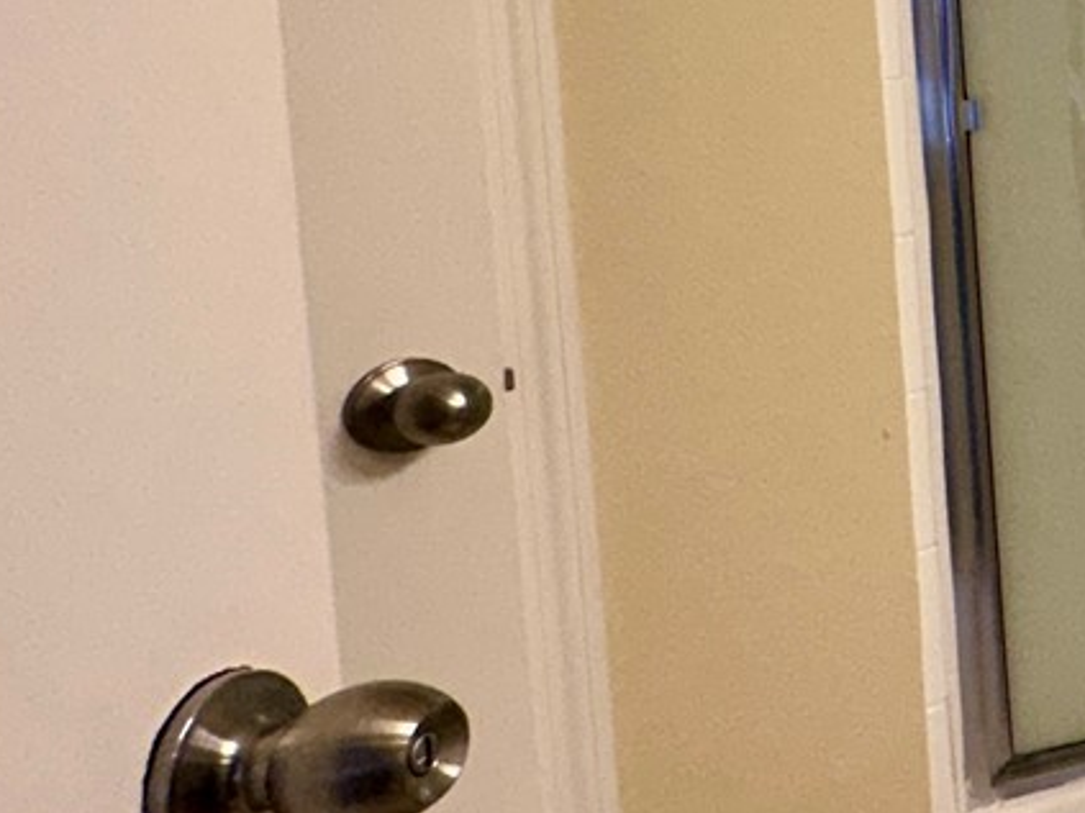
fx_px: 1661
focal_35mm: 53
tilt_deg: -2.3
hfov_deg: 21.2
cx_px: 2019
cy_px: 59
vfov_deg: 26.5
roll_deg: +2.5
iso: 64
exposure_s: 1/120
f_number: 2.2
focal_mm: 2.22
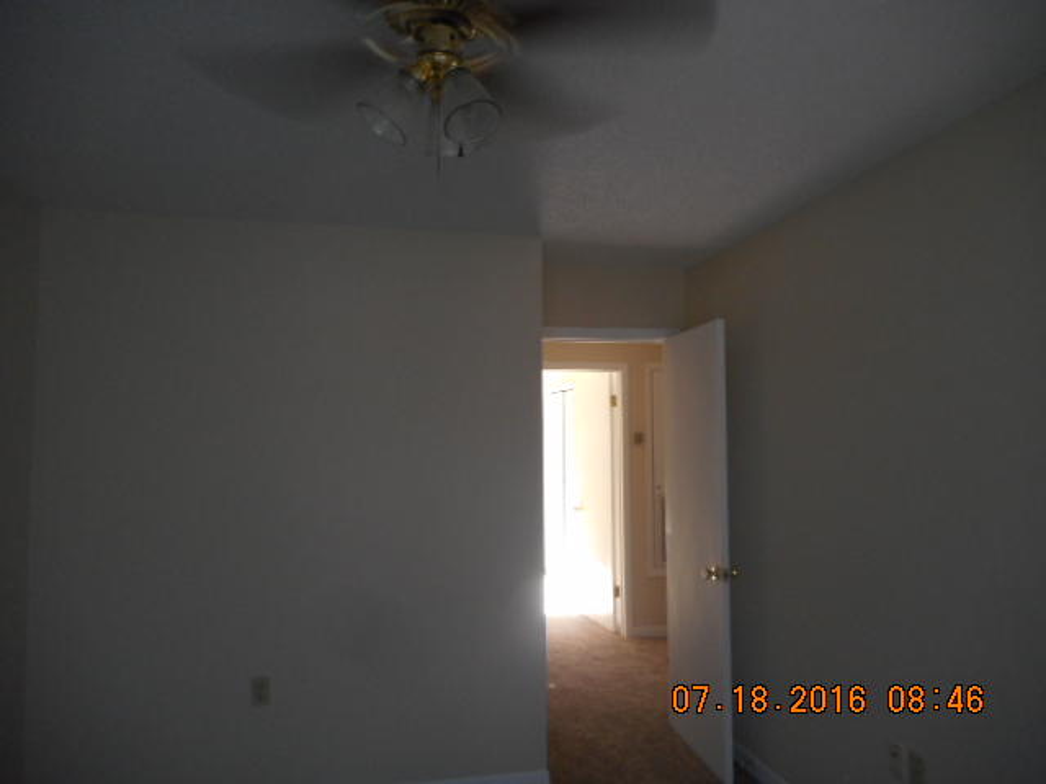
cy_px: 392
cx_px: 523
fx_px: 755
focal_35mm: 25
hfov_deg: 69.4
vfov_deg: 54.9
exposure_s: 1/30
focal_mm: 4.5
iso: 180
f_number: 3.7
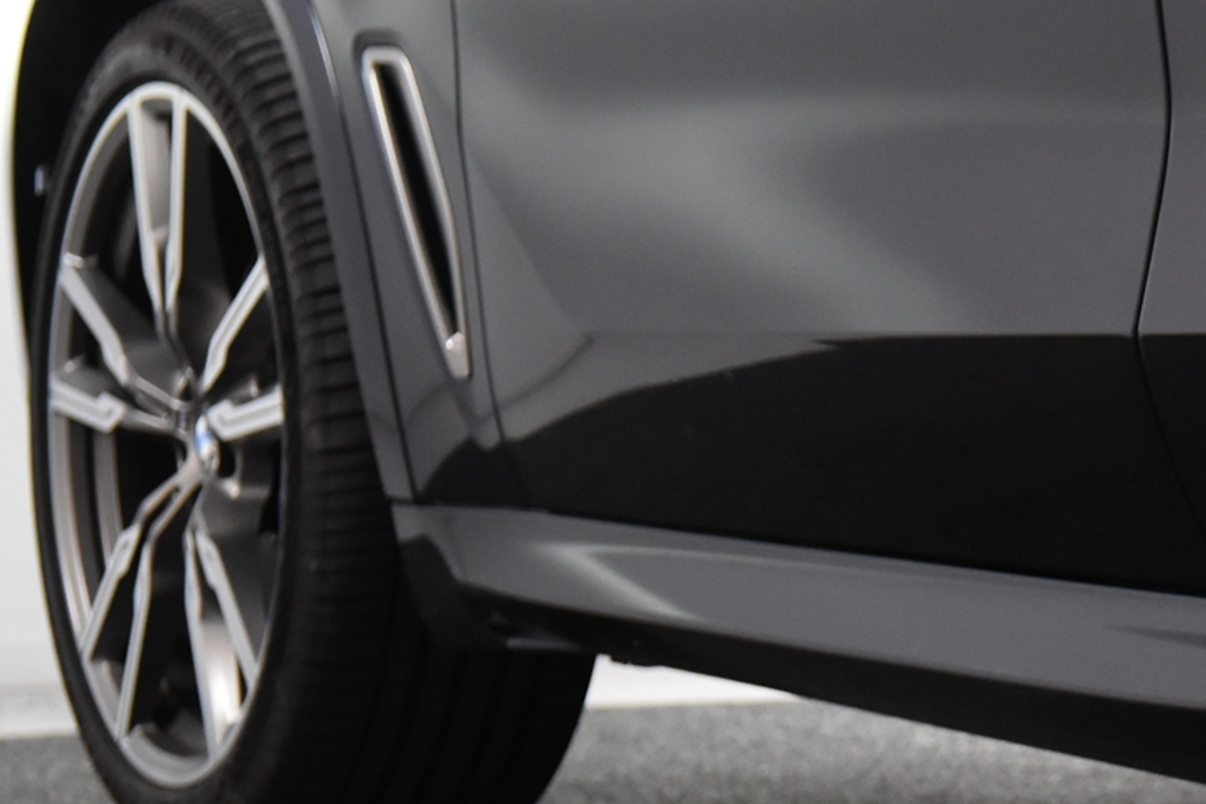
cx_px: 1506
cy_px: 797
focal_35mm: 177
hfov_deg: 11.3
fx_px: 5938
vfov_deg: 7.7
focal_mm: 45
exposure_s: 1/100
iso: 1600
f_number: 5
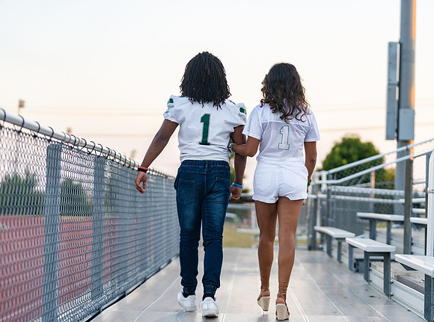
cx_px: 242
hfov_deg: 20.6
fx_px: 1196
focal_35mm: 96
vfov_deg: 15.4
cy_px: 161
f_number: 2.8
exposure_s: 1/1000
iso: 1250
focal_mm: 89
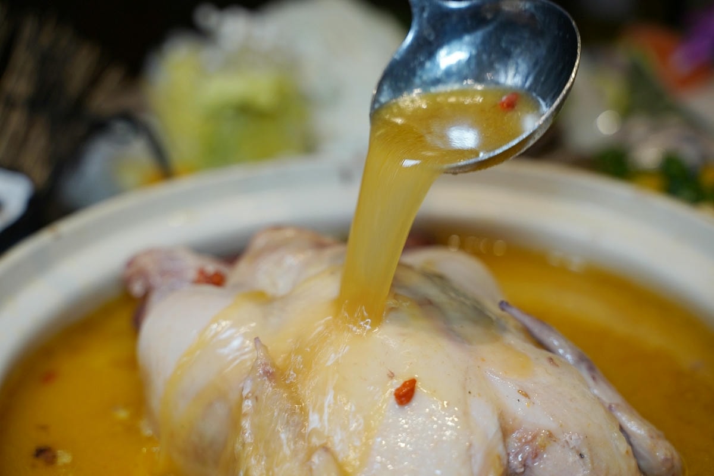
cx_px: 357
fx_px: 1487
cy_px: 238
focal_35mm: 75
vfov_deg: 18.2
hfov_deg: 27.0
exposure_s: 1/80
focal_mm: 75
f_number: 4
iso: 200
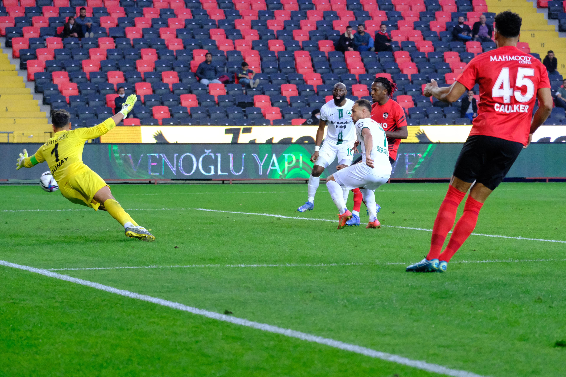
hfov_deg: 13.6
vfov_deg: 9.1
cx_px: 281
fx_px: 2374
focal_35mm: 151
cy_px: 188
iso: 6400
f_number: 4.5
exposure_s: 1/1250
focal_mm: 100
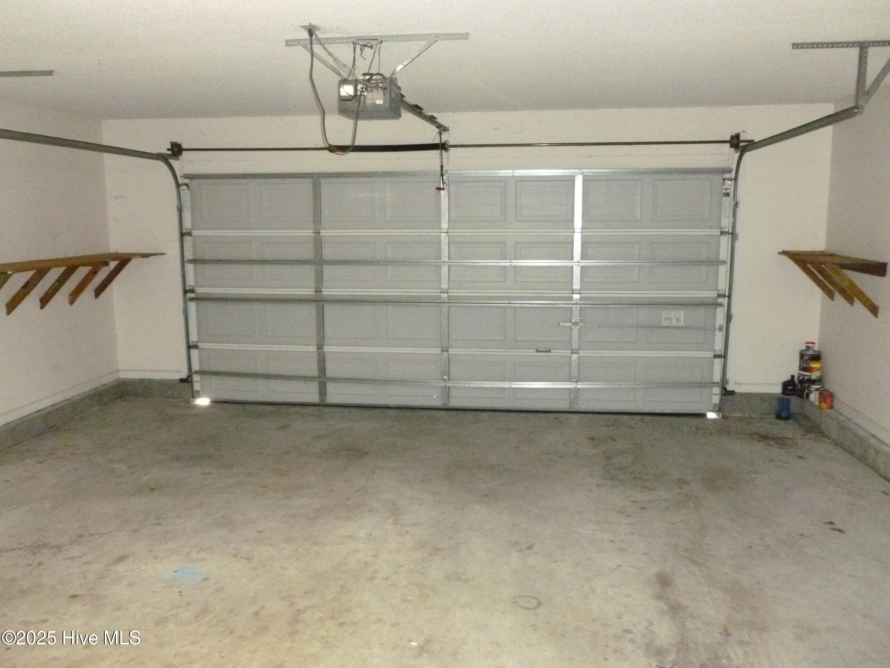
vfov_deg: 49.7
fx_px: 720
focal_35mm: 28
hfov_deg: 63.4
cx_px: 445
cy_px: 334
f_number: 3.3
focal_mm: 5
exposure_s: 1/60
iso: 1000
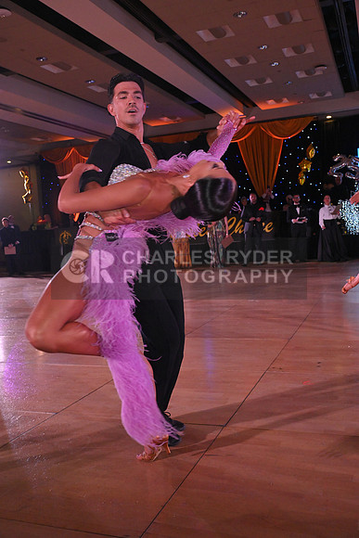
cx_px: 180
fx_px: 508
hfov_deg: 38.9
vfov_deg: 55.8
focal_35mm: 34
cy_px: 269
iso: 3200
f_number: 6.3
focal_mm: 34
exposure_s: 1/320
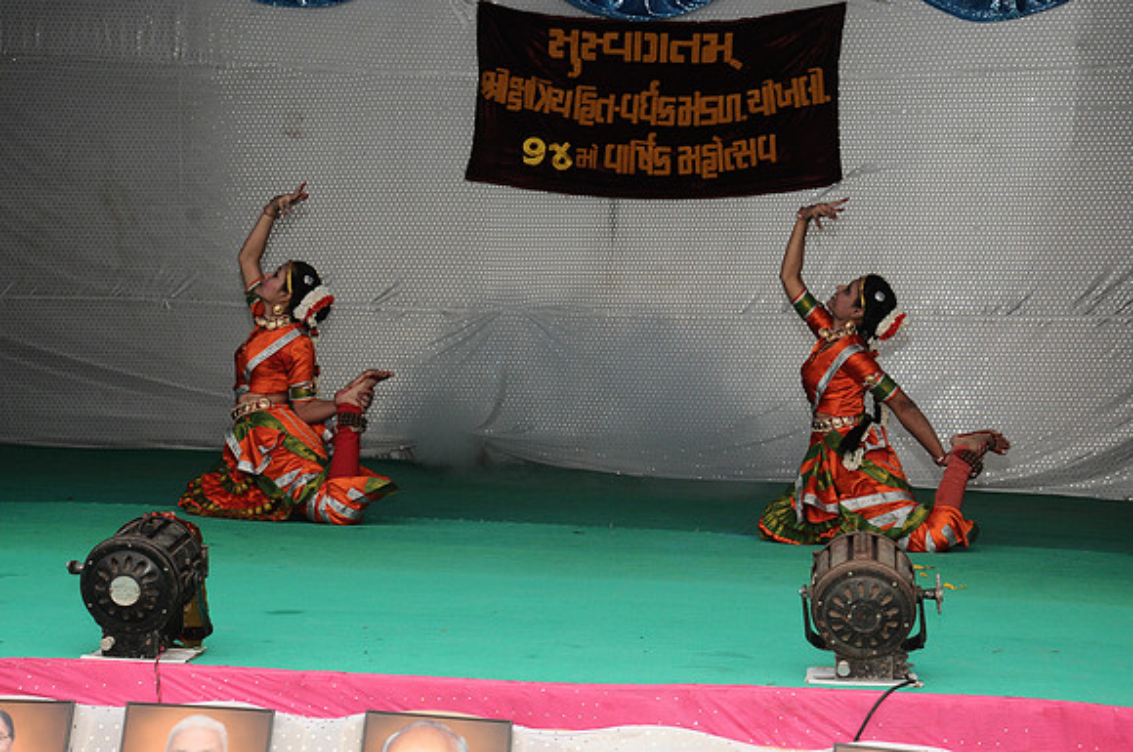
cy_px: 376
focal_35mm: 87
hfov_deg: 23.4
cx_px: 566
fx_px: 2734
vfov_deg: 15.7
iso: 640
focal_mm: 58
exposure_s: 1/125
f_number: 10
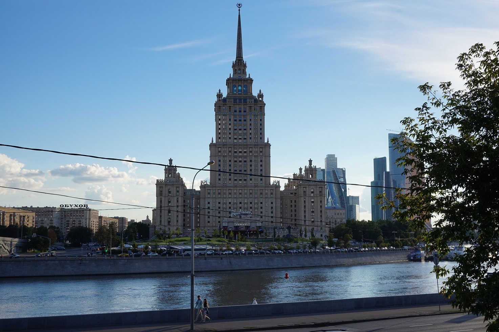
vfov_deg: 30.8
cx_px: 250
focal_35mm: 44
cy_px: 166
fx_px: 603
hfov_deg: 45.0
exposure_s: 1/80
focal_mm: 29
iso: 100
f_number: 14
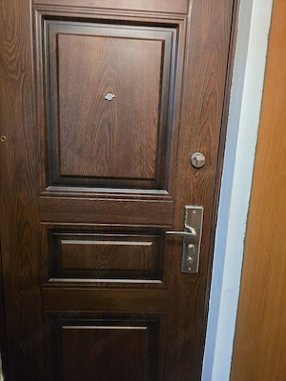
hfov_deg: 58.9
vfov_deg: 73.9
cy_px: 190
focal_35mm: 23
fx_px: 253
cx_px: 143
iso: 1600
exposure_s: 1/50.3
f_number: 1.7
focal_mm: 6.3
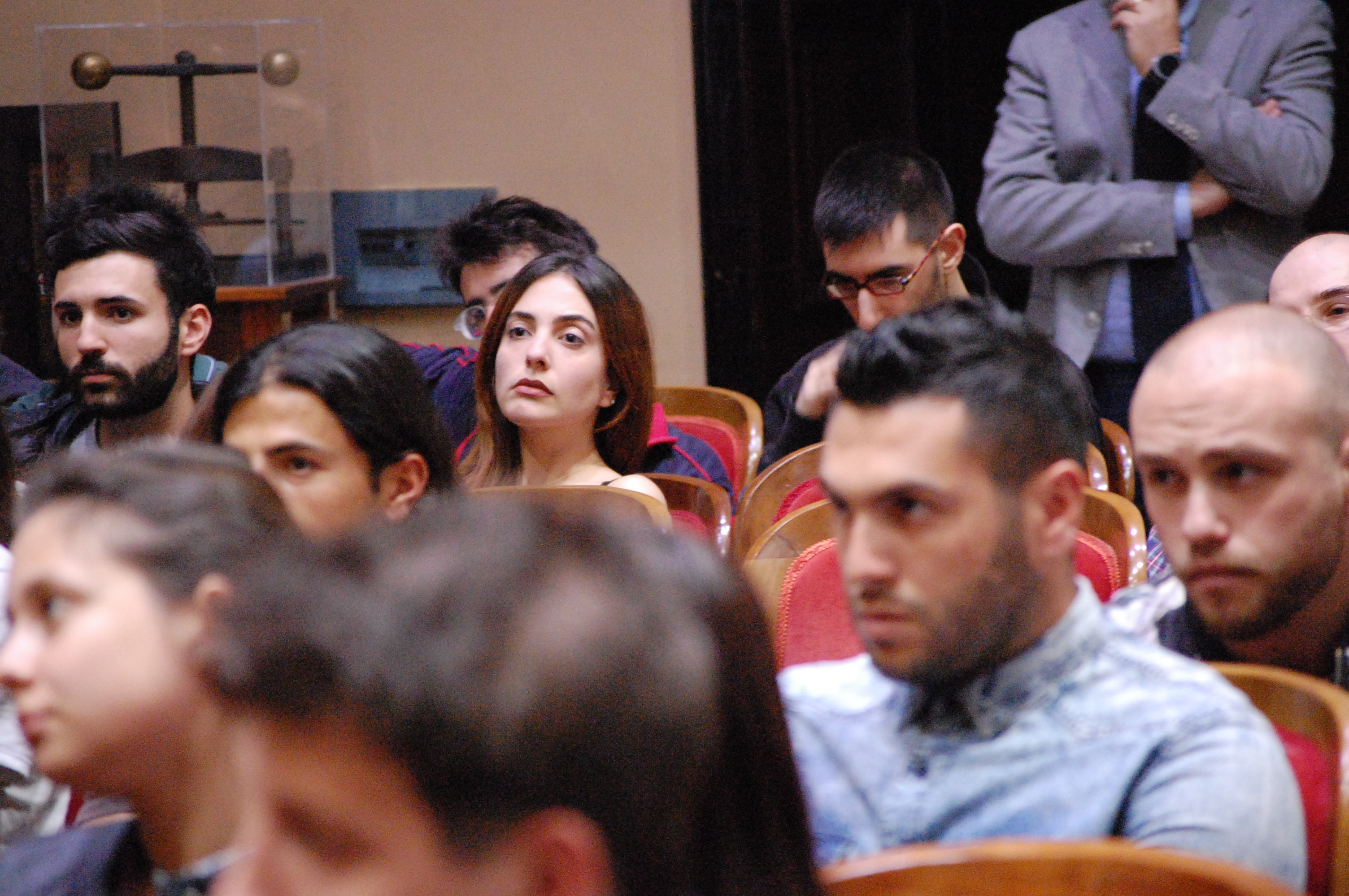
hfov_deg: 10.2
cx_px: 674
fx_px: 7581
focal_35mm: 202
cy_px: 448
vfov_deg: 6.8
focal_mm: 135
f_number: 5
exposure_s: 1/25
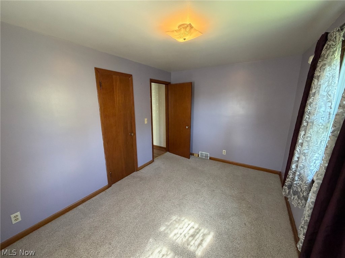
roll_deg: +1.0
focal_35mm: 14
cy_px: 129
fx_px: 140
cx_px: 172
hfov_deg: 102.1
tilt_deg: -10.9
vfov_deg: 85.7
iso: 320
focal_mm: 2.22
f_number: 2.2
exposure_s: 1/97
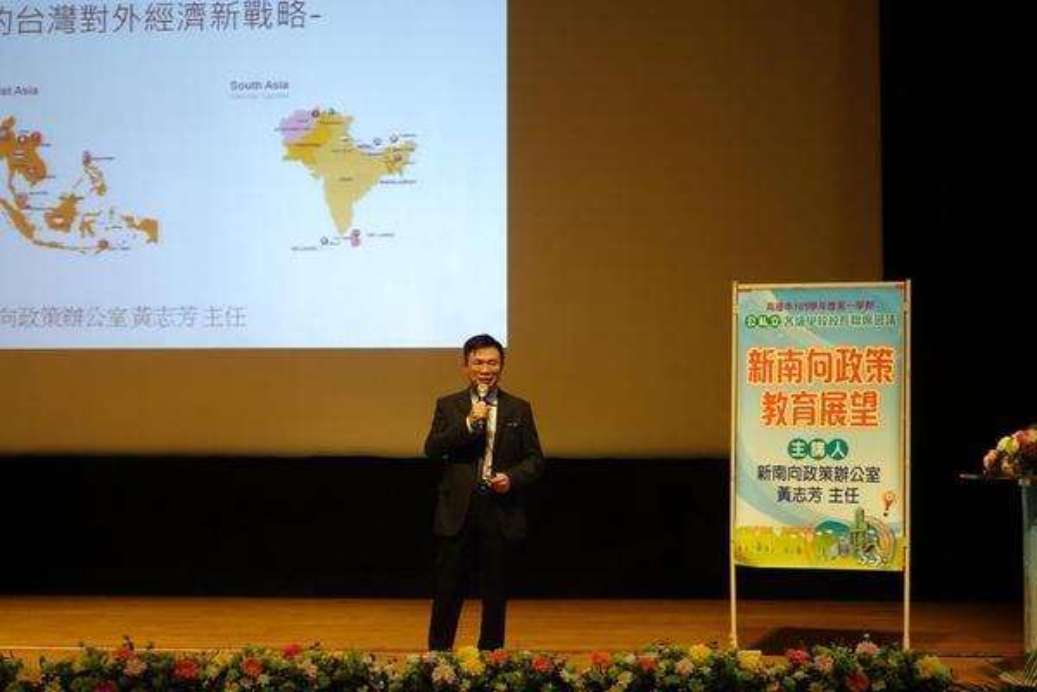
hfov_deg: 28.8
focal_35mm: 70
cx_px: 518
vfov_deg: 19.5
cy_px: 346
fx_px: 2016
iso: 800
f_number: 2.8
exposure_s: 1/25
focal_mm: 25.7
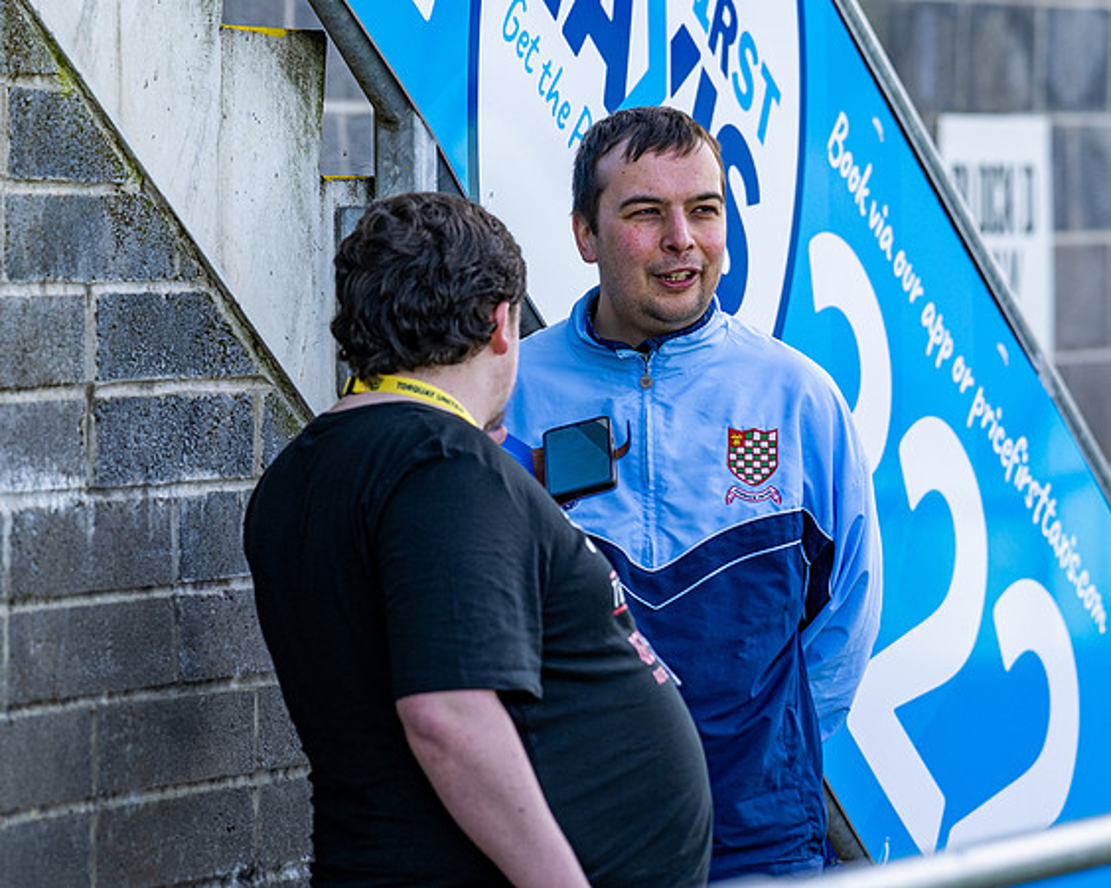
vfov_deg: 5.7
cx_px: 642
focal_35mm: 273
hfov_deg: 7.1
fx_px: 8976
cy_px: 506
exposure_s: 1/1000
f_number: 2.8
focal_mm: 135
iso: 200
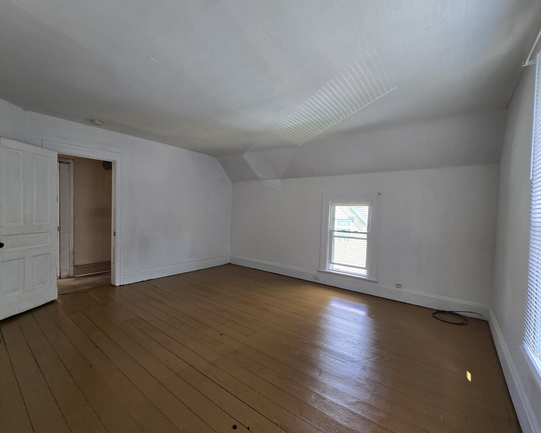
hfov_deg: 100.7
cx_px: 262
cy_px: 219
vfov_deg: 88.0
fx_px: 224
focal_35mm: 14
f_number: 2.2
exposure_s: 1/60
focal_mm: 2.2
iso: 50
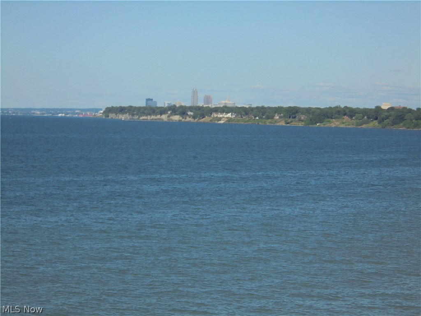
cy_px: 158
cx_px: 210
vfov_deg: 9.5
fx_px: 1897
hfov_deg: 12.7
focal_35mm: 156
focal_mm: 27.6
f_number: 6.5
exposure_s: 1/500
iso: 100
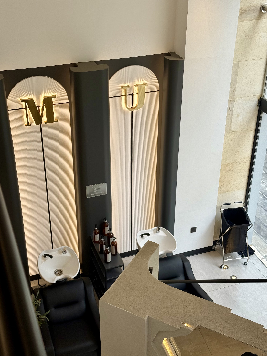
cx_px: 133
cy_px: 175
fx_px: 504
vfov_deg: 38.9
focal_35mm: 49
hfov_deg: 29.7
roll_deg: -1.1
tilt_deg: -30.6
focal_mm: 6.76
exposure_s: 1/434
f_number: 1.78
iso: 64
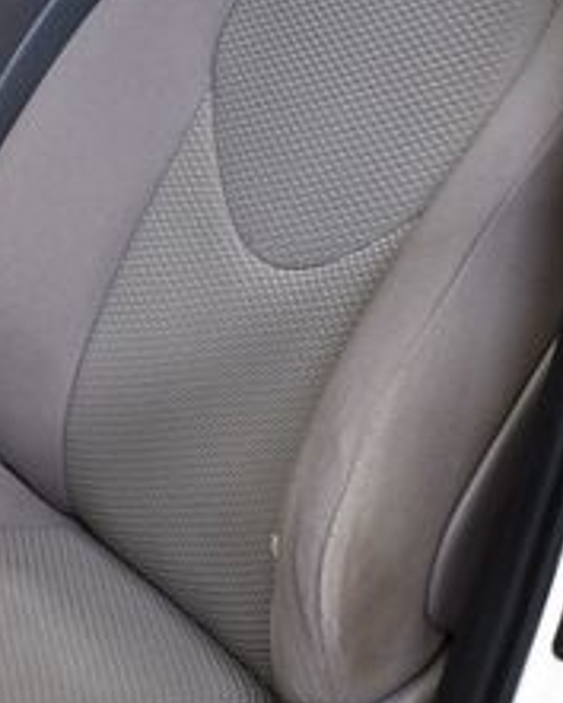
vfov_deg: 19.5
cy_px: 226
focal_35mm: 98
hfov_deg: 15.4
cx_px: -35
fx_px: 2040
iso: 800
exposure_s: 1/125
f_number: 3.5
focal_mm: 18
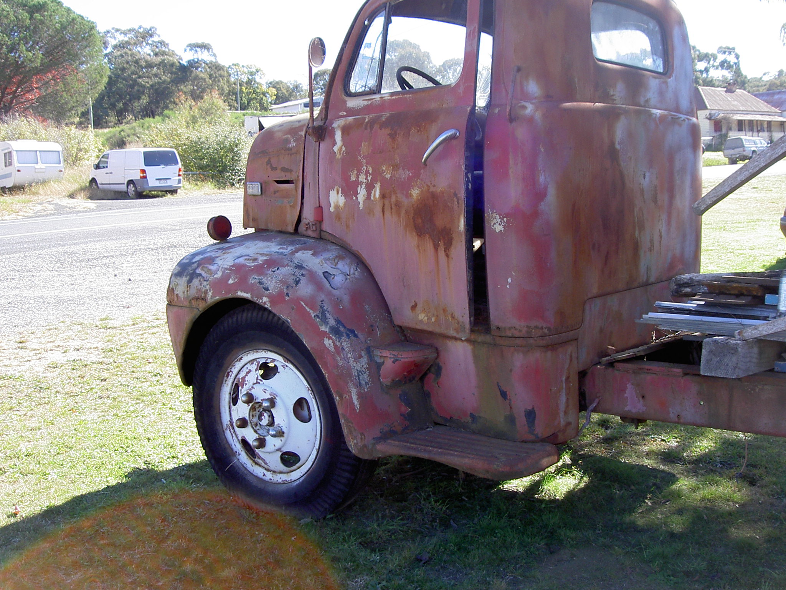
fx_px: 886
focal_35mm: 39
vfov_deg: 36.8
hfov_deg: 47.9
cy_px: 295
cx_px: 393
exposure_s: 1/145
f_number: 4.7
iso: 100
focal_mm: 8
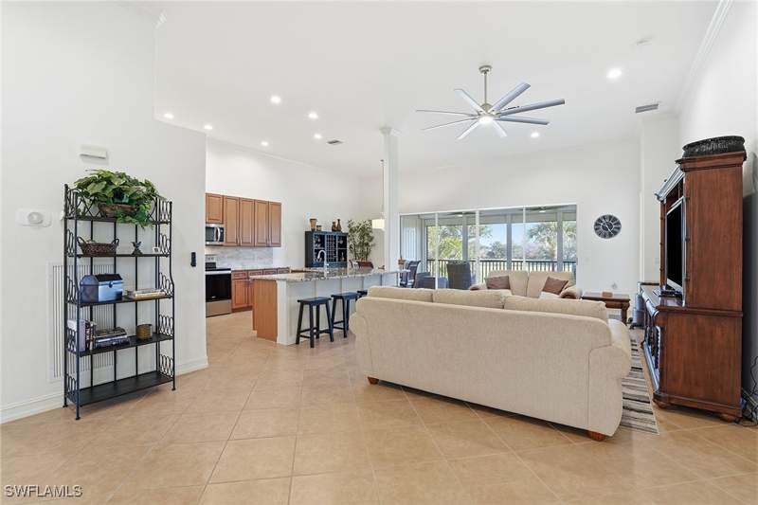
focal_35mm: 16
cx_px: 379
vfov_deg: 73.7
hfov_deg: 96.7
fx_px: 337
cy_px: 252
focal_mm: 16
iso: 400
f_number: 9
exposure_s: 1/125
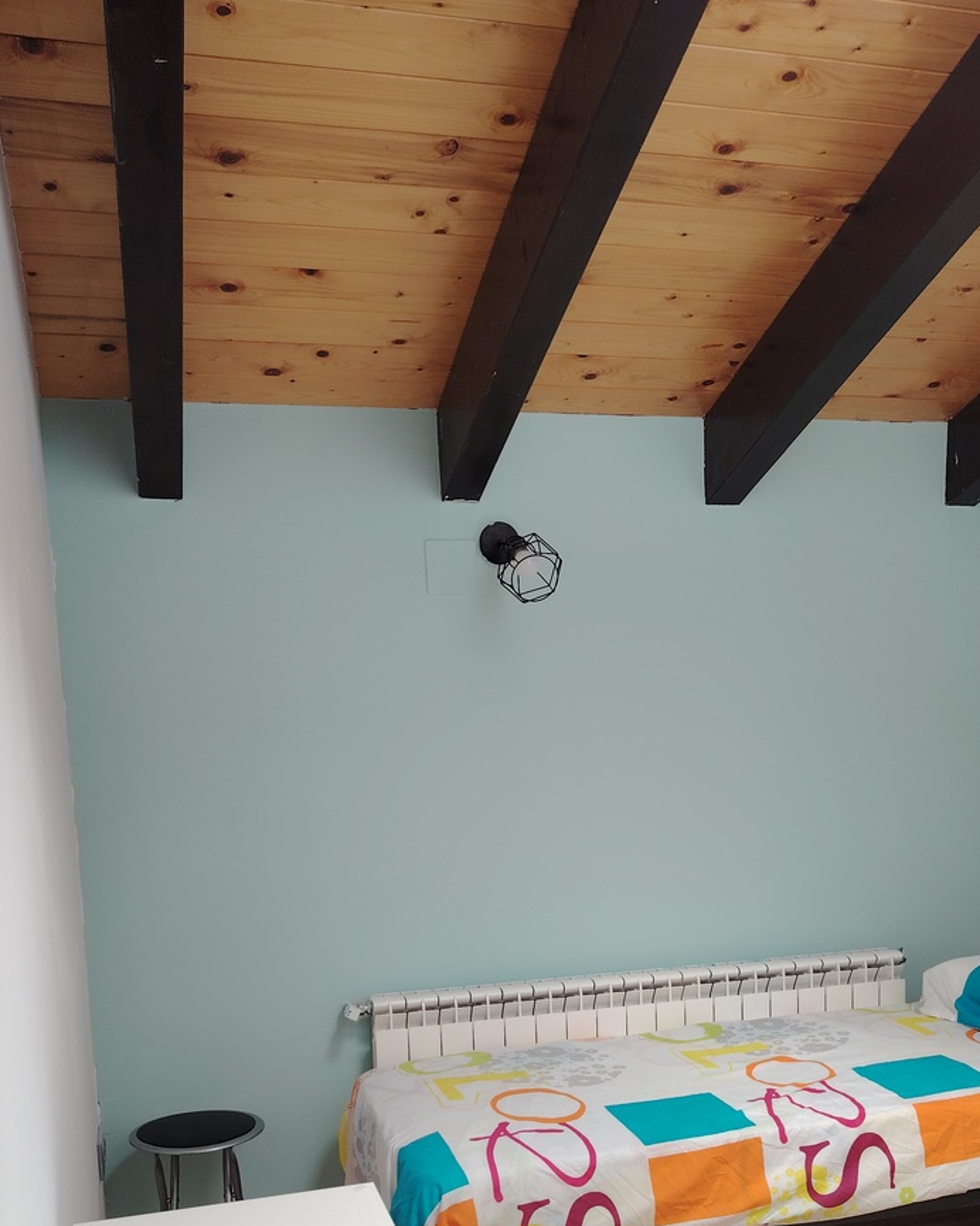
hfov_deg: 38.1
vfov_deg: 45.5
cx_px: 583
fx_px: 1414
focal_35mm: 39
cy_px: 890
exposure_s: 1/50
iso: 428
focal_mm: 5.25
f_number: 1.75
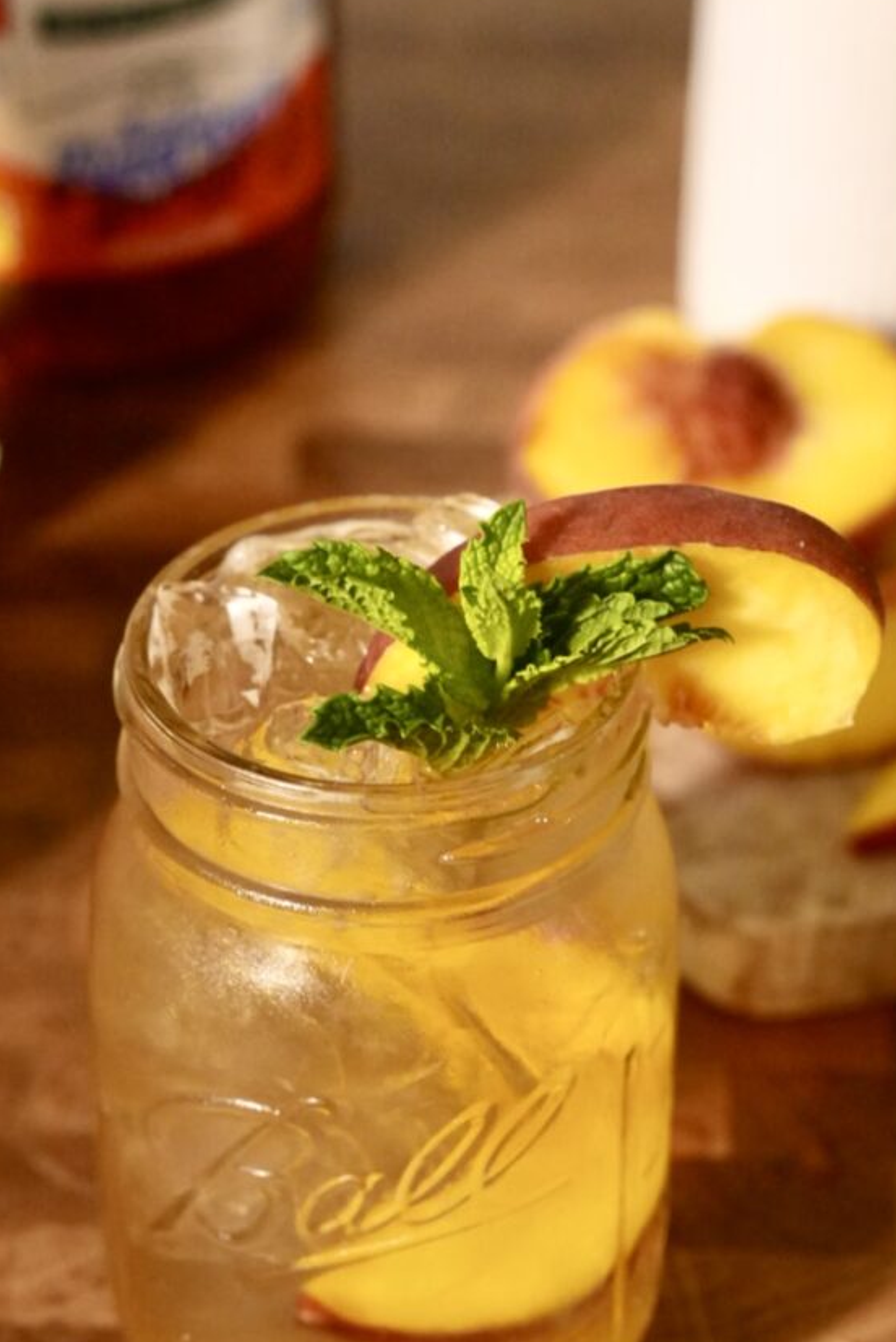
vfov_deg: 21.9
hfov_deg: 14.7
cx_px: 488
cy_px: 785
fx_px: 3466
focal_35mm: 93
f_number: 4
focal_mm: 50
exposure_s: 1/100
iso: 2500
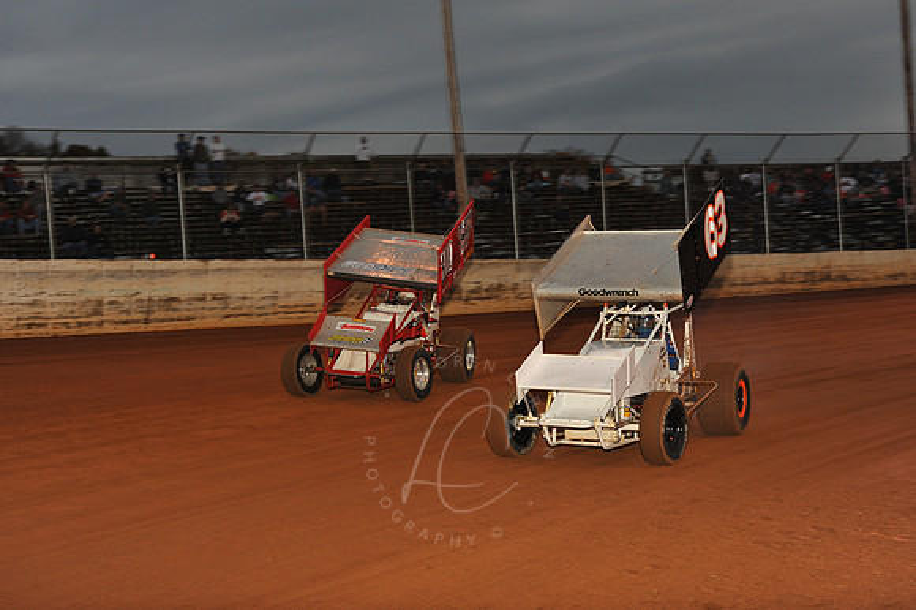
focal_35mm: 60
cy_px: 305
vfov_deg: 22.6
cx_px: 458
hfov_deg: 33.4
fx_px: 1526
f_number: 7.1
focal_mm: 60
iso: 800
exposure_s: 1/320
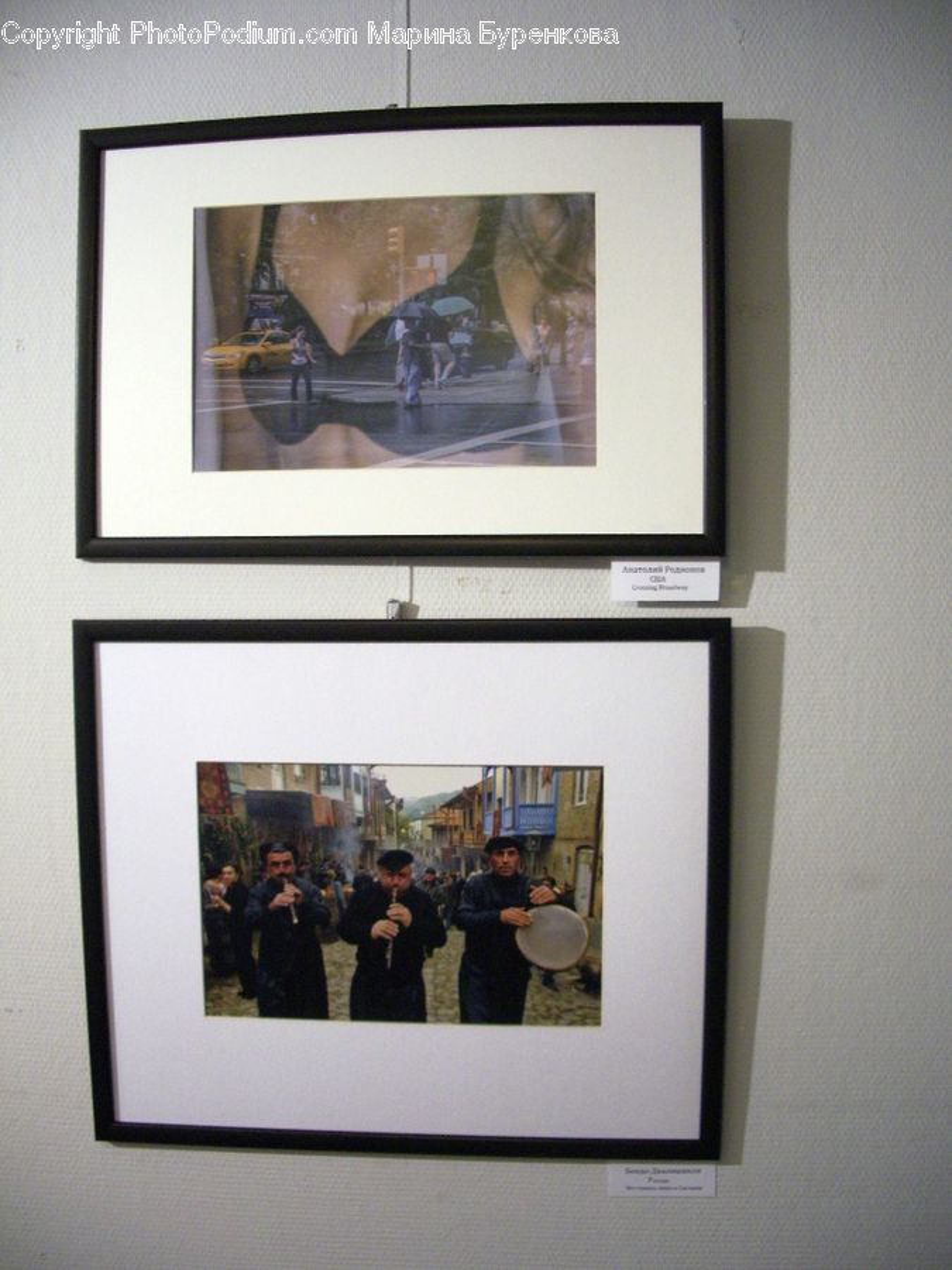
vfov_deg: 52.6
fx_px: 1283
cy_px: 635
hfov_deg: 40.7
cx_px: 476
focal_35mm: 35
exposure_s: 1/30
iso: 160
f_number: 2.6
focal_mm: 5.8
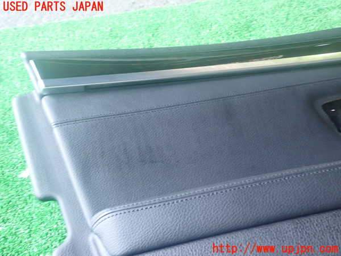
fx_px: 355
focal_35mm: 36
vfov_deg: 39.7
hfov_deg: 51.4
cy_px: 128
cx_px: 170
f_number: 2.5
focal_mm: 6.37
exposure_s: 1/40
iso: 400
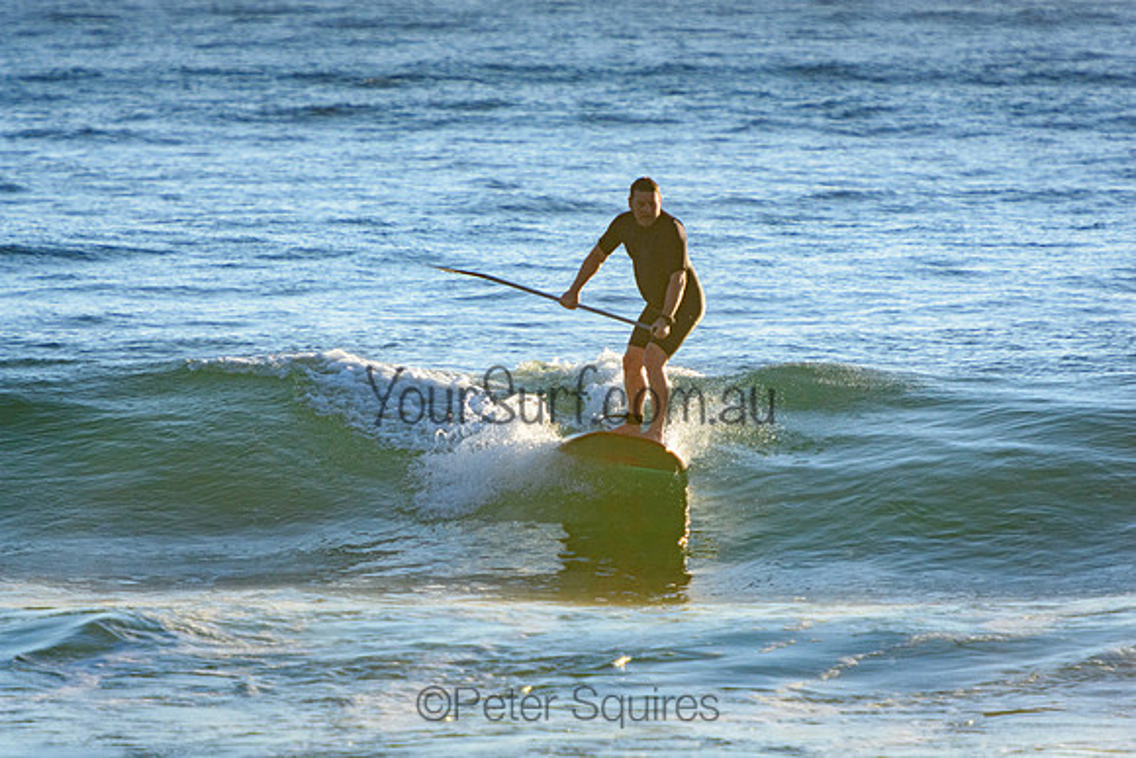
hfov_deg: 4.3
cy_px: 379
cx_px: 568
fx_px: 15150
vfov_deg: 2.9
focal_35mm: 480
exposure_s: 1/2500
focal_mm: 320
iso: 500
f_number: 5.6
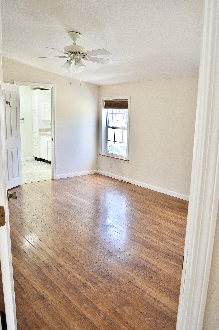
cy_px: 165
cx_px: 110
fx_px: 247
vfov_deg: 67.4
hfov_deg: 47.8
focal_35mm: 27
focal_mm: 18
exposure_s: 1/100
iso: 400
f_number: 5
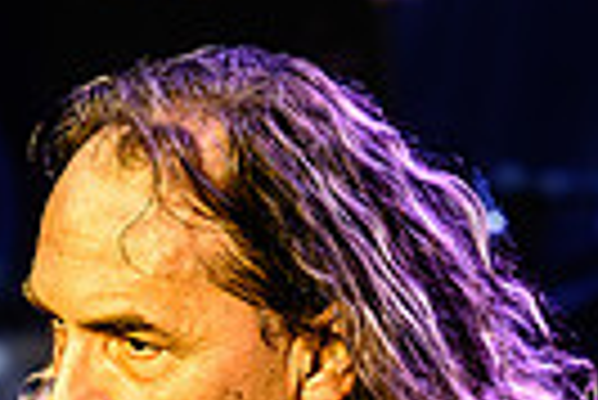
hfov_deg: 3.4
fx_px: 10177
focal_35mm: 612
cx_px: 396
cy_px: 811
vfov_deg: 2.2
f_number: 5.6
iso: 12800
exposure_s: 1/200
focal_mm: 140
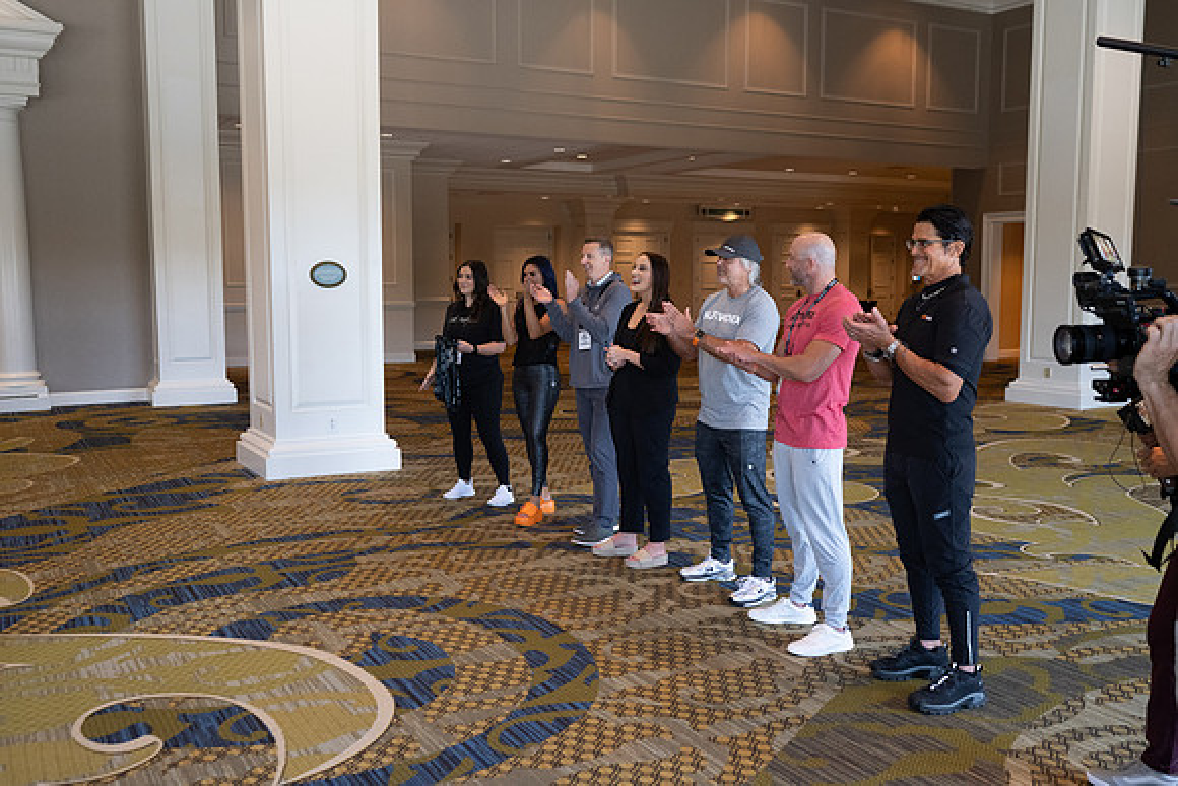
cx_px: 589
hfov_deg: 54.4
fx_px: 1145
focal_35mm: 35
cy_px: 393
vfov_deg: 37.9
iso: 1600
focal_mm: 35
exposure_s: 1/200
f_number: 3.5
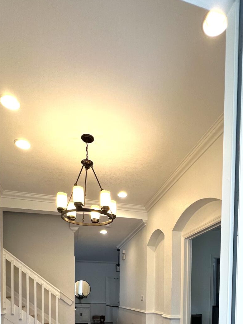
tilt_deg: -2.6
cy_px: 308
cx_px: 137
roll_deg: +0.1
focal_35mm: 25
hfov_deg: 54.7
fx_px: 234
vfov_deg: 56.7
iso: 160
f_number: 1.8
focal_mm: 1.57
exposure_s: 1/120
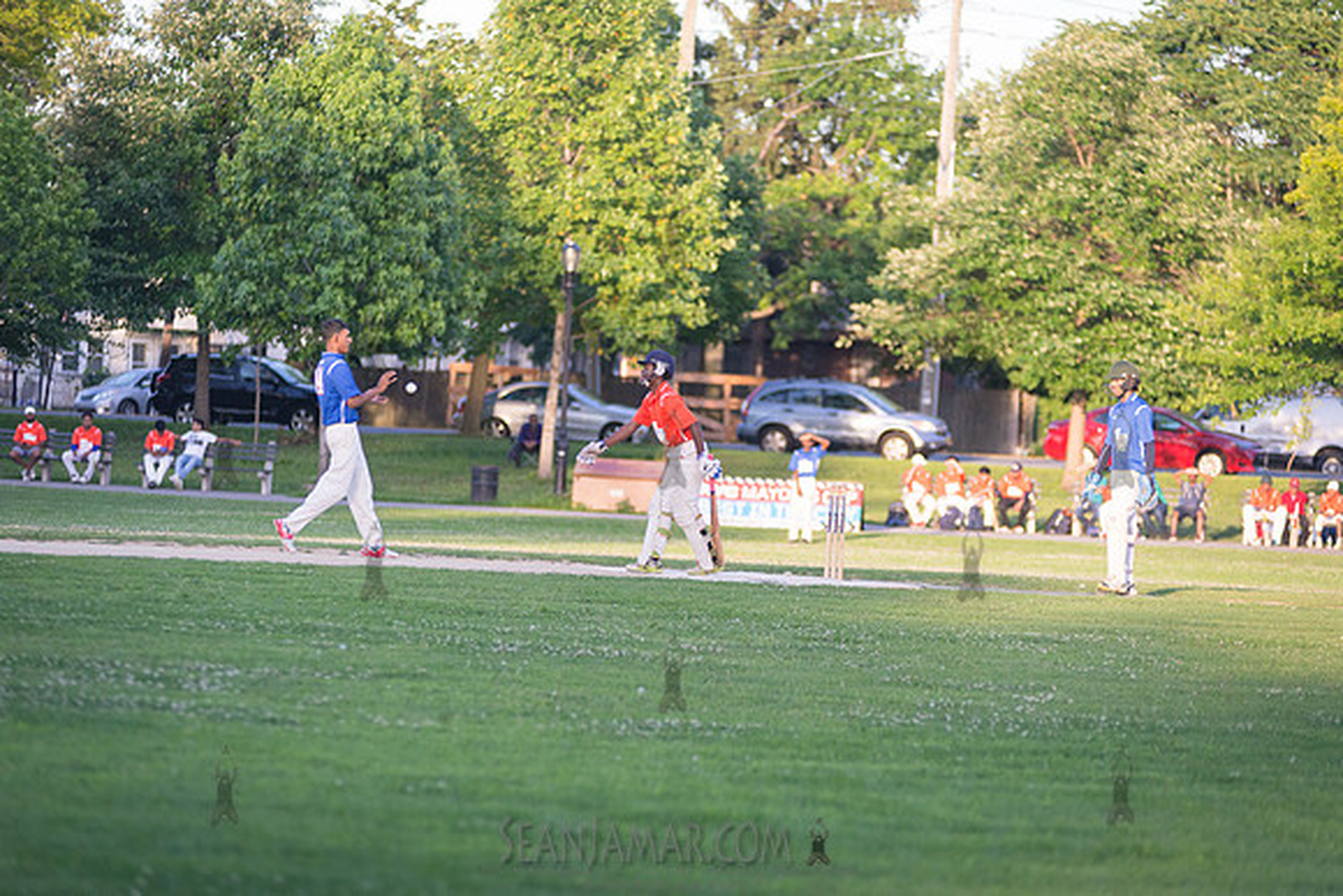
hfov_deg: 13.2
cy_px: 448
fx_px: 5783
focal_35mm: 155
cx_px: 672
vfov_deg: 8.9
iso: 1600
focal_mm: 155
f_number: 2.8
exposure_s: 1/3200
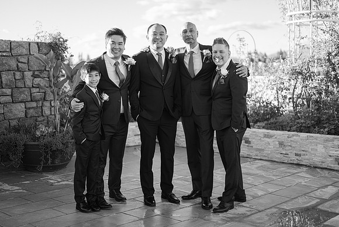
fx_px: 471
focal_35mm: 50
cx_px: 170
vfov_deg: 27.0
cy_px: 114
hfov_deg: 39.6
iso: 64
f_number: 1.8
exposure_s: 1/800
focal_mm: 50
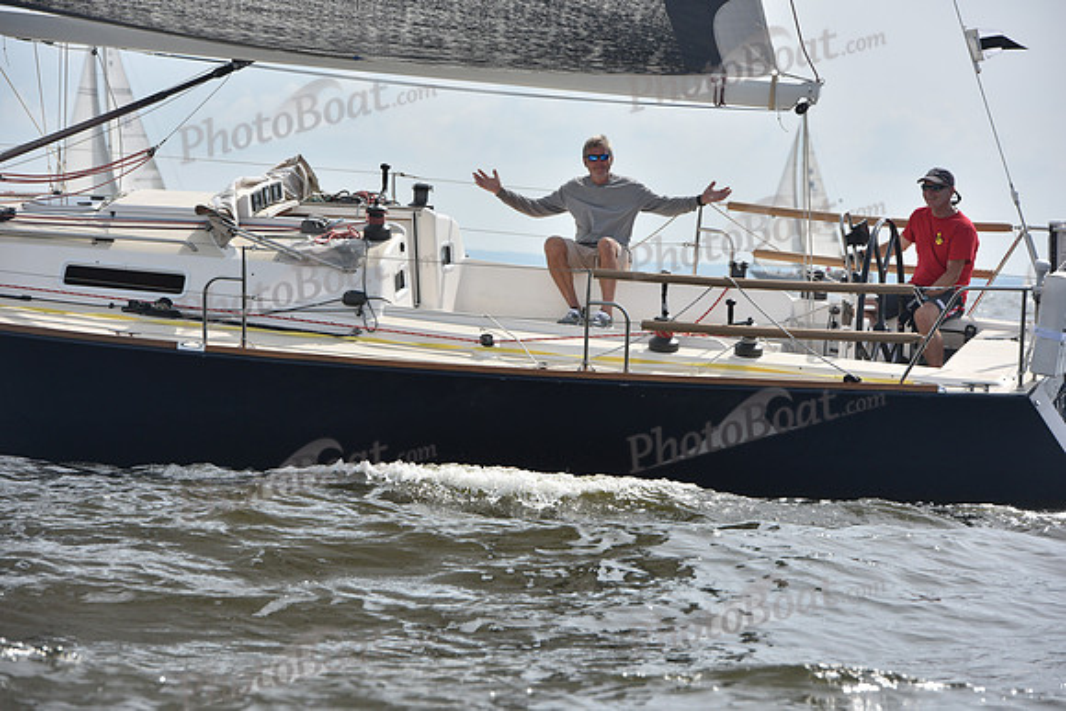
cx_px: 533
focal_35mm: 185
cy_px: 356
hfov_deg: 11.1
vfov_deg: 7.4
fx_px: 5479
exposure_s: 1/1250
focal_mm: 185
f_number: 9
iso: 320
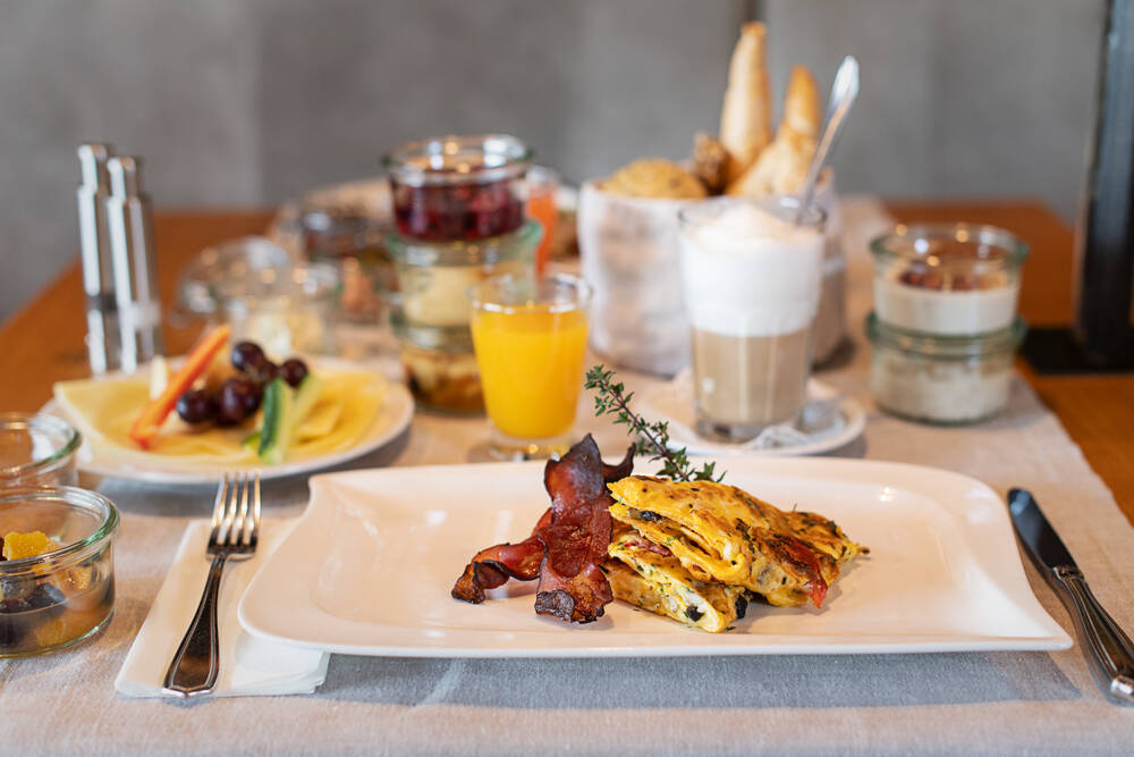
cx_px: 567
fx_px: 1575
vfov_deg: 27.0
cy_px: 378
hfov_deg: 39.6
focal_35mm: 50
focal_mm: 50
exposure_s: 1/125
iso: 500
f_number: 3.2
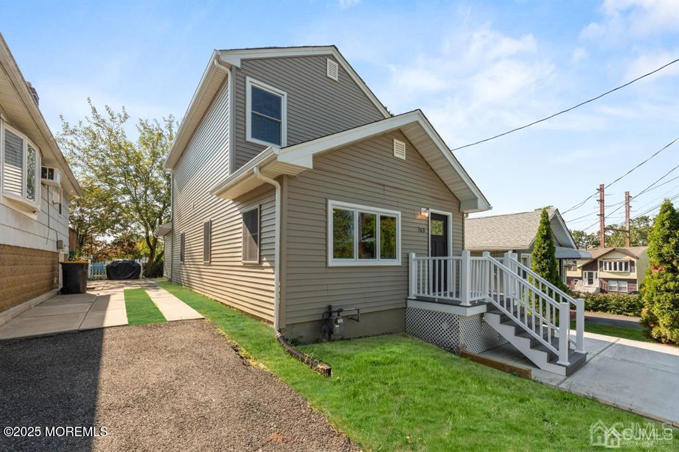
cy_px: 226
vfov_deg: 81.2
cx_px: 340
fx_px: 264
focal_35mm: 14
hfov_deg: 104.3
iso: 400
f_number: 8
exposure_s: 1/640
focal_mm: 14
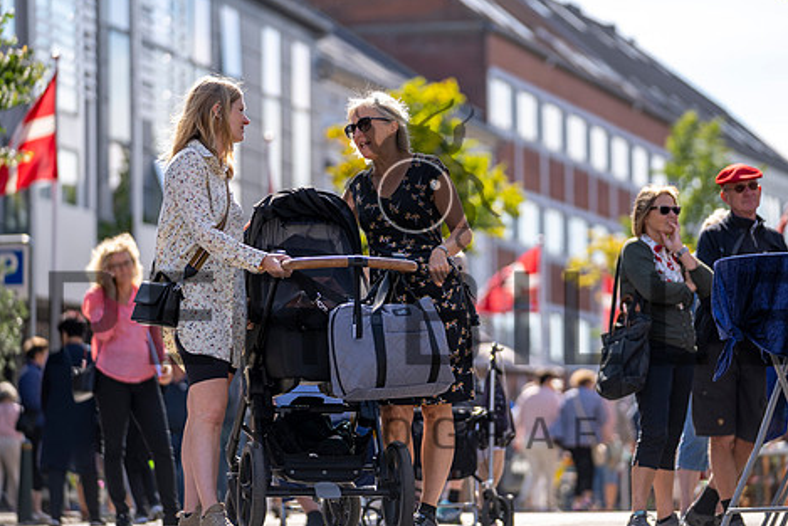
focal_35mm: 173
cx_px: 402
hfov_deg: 11.9
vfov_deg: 7.9
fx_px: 3788
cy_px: 236
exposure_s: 1/1000
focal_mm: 140
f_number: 2.8
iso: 100
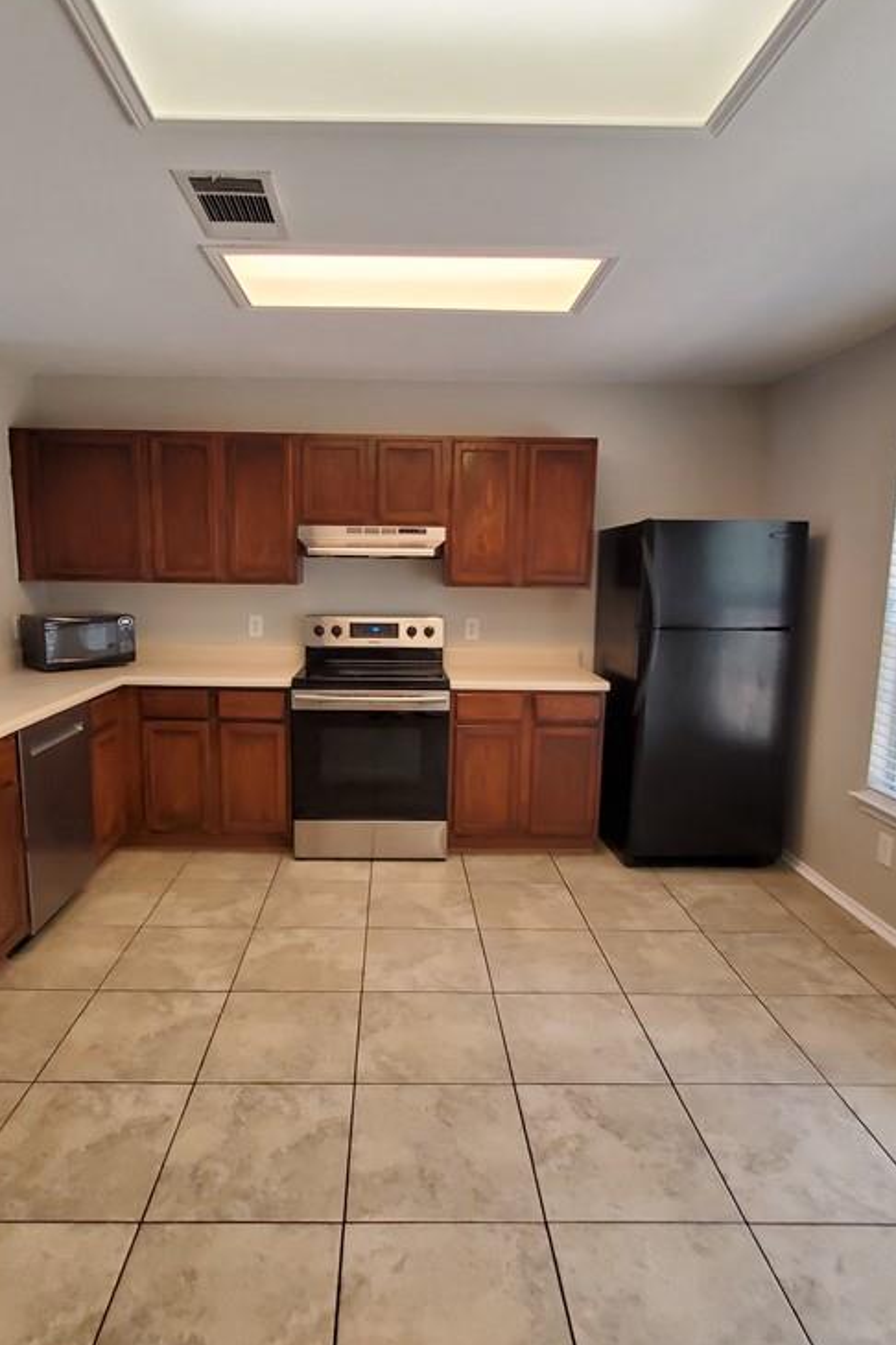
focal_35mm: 19
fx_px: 709
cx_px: 398
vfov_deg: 86.9
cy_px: 657
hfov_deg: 64.4
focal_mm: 1.8
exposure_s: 1/60
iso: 200
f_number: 2.2
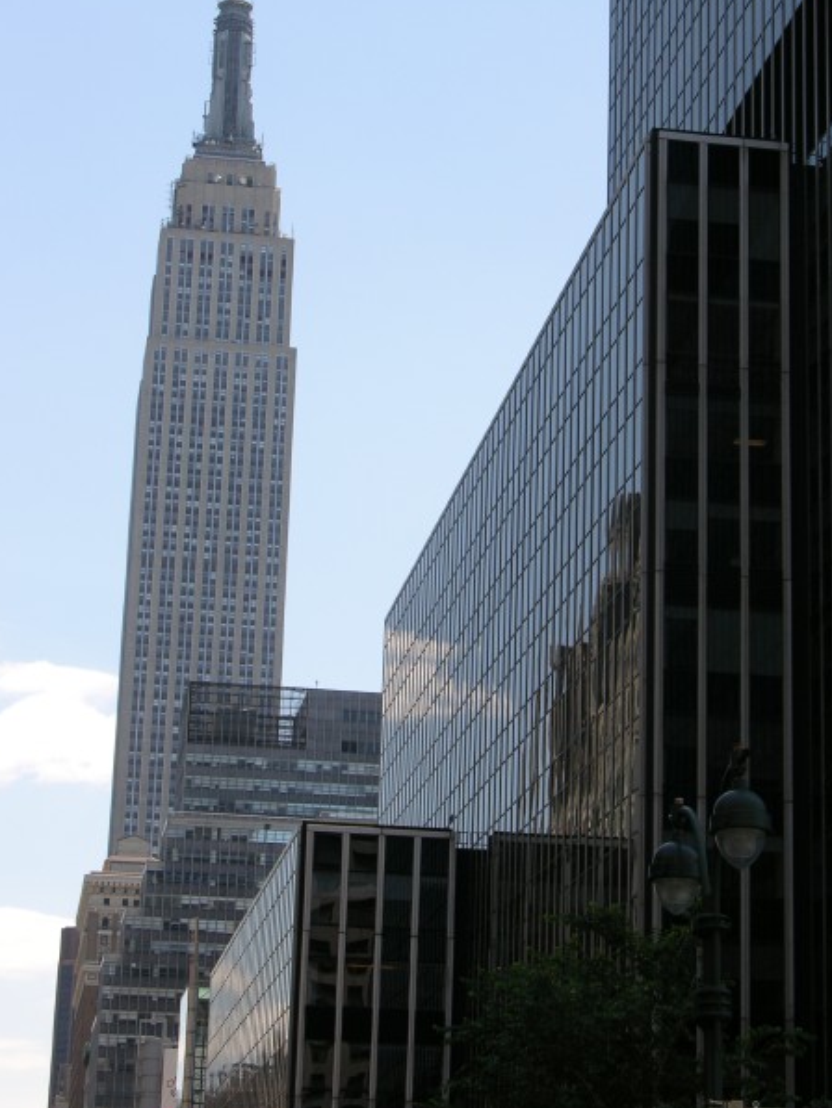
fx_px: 2883
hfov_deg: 16.4
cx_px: 496
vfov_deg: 21.8
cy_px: 483
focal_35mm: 90
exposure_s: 1/210
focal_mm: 17.8
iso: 50
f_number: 5.2
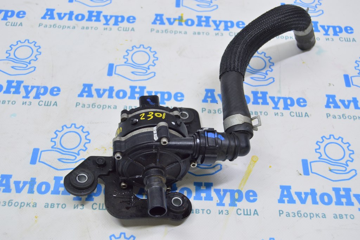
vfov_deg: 31.8
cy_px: 120
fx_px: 420
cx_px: 180
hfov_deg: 46.4
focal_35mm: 42
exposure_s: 1/20
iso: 400
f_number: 5.6
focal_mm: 28
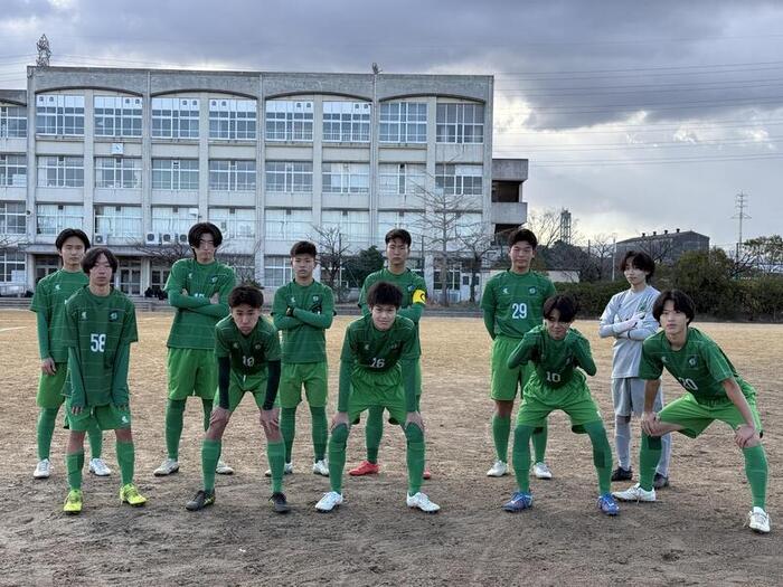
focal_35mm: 48
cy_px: 294
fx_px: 1086
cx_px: 392
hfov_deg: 39.7
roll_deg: -1.1
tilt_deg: -0.7
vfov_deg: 30.3
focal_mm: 6.76
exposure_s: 1/928
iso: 100
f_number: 1.78
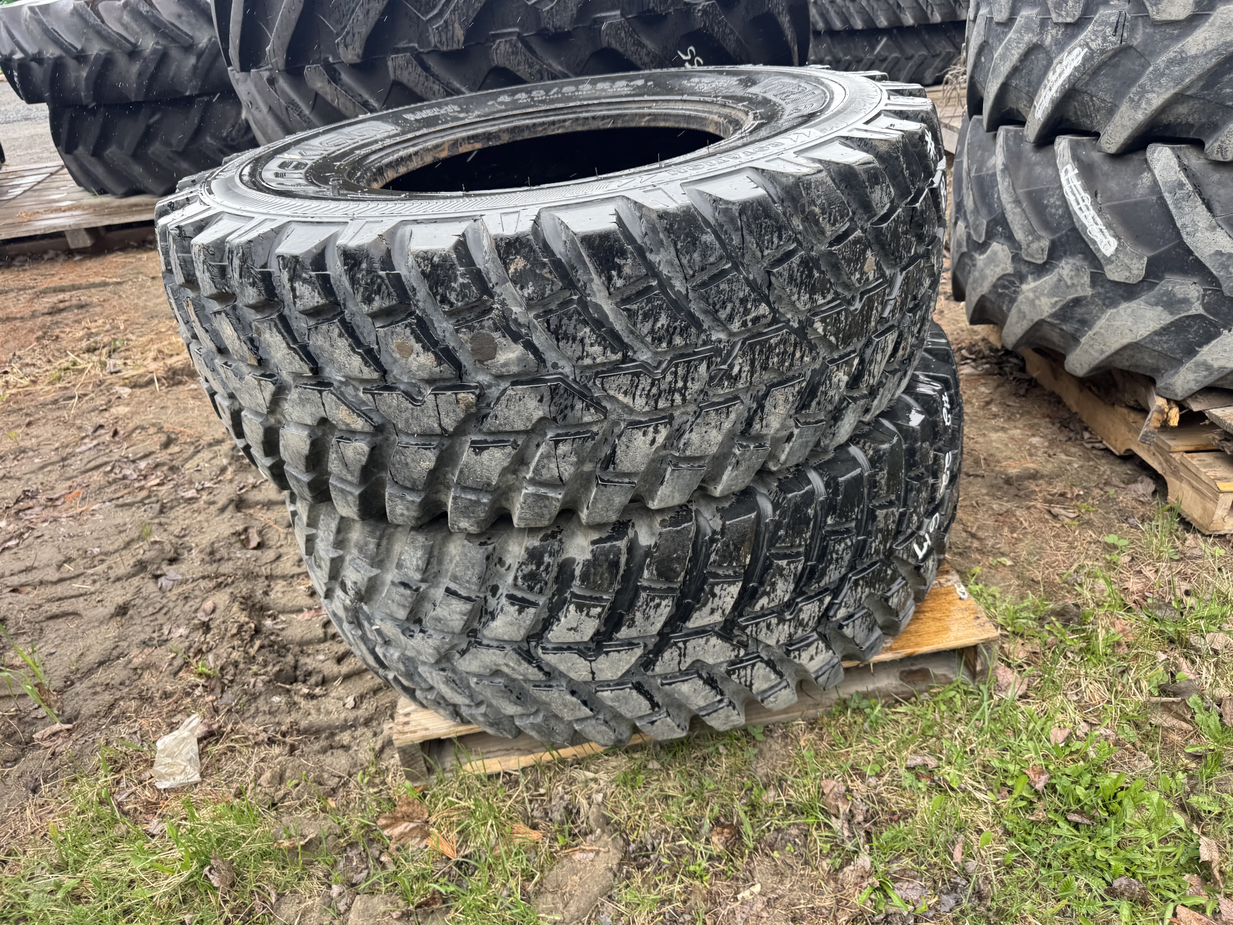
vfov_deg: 56.8
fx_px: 855
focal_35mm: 24
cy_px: 462
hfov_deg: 71.6
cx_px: 616
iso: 64
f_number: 1.78
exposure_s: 1/182
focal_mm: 6.76
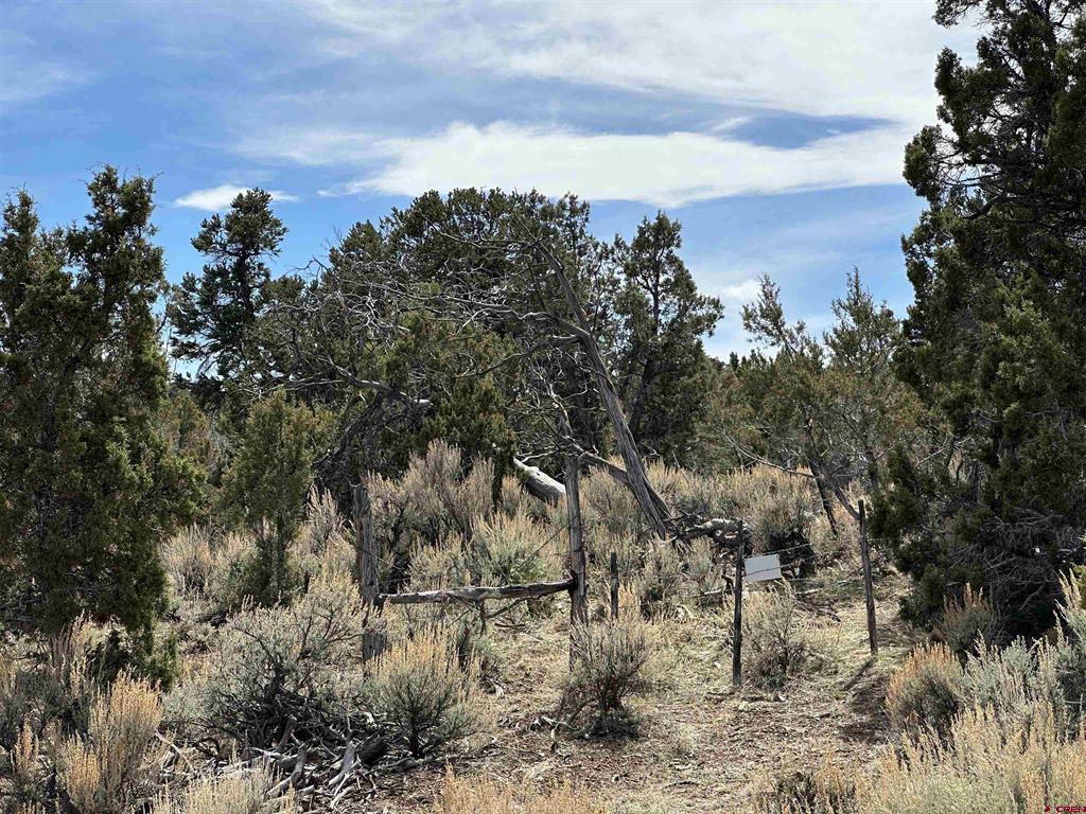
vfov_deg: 19.1
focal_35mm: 77
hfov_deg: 25.3
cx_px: 543
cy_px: 407
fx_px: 2416
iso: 32
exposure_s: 1/1107
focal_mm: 9
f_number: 2.8
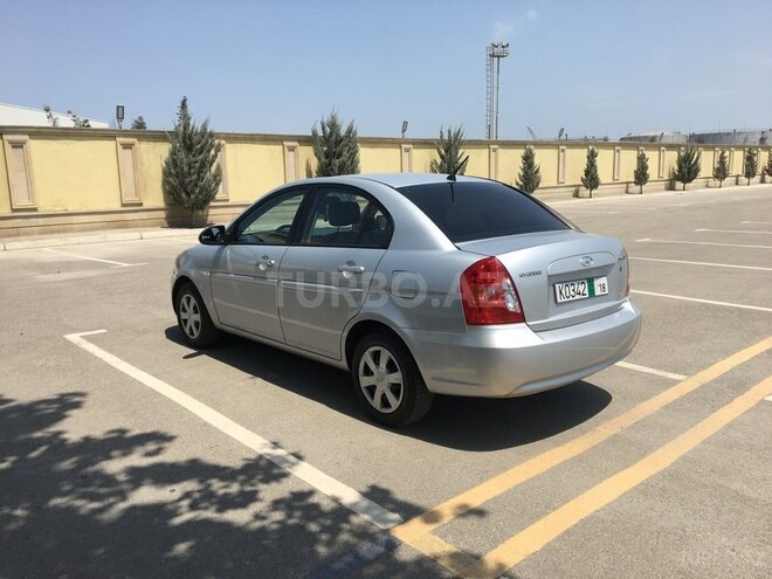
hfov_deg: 61.7
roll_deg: +0.9
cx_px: 386
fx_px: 647
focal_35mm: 29
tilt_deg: -10.1
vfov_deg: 48.2
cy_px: 290
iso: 25
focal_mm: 4.15
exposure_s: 1/2137
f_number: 2.2
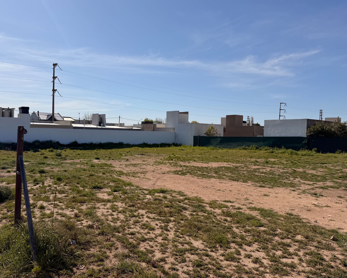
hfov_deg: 65.9
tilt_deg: -1.1
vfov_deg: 54.9
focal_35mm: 26
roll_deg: -0.9
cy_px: 140
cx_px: 160
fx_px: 267
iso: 80
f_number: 1.78
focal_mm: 6.76
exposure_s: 1/9091
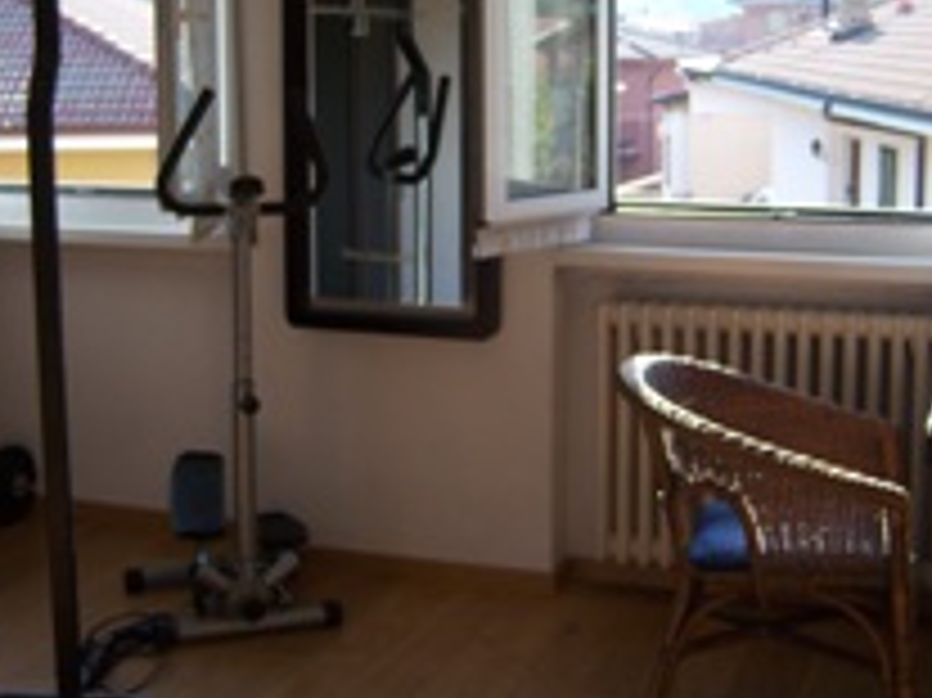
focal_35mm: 61
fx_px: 1641
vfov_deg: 24.0
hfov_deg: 31.7
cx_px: 432
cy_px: 290
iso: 80
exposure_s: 1/160
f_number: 2.8
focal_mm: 7.5
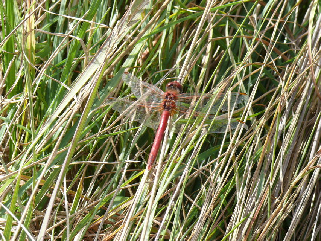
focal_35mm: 174
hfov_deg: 11.4
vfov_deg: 8.5
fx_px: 1614
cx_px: 160
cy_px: 120
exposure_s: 1/200
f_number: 5.6
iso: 100
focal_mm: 25.7
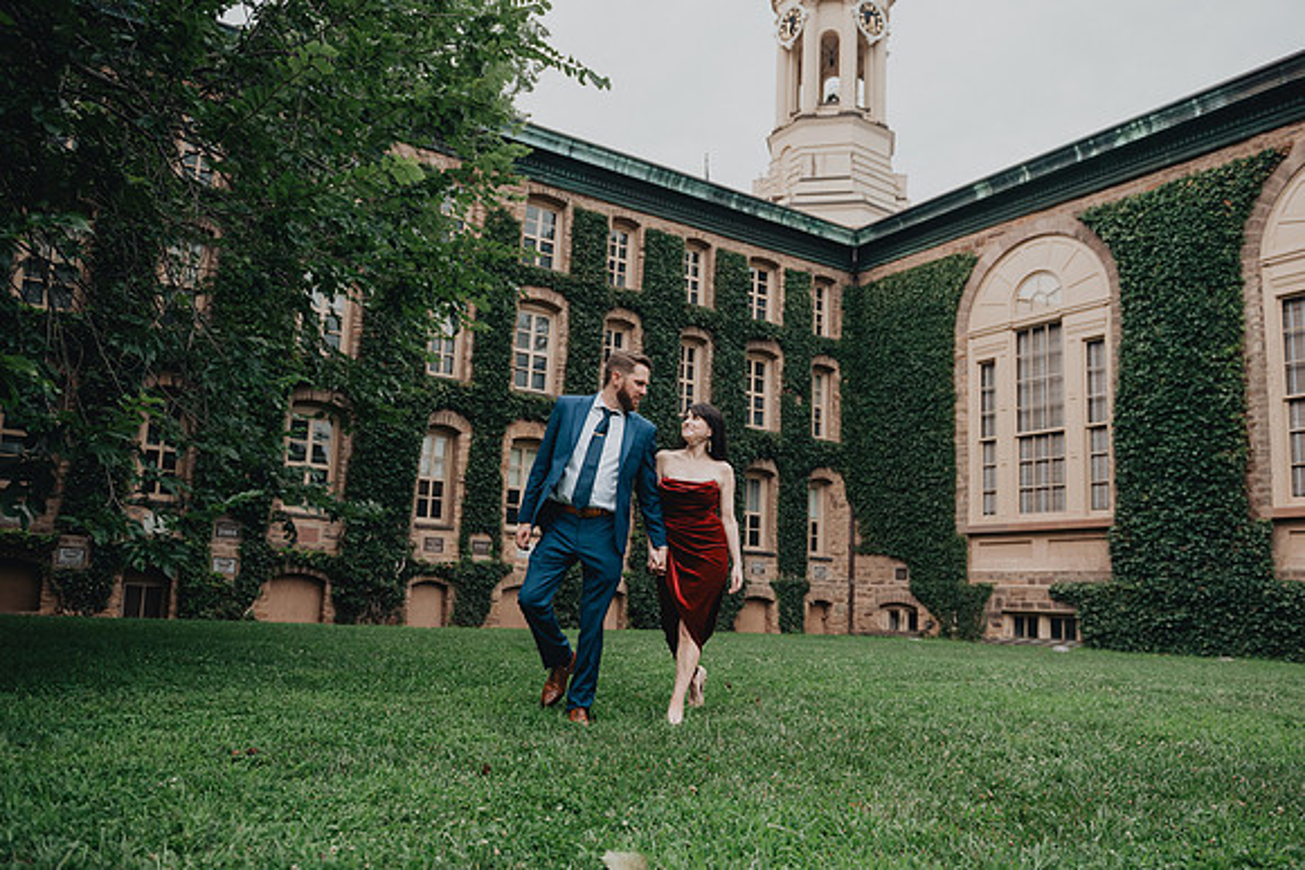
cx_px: 681
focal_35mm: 26
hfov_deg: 68.6
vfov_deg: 49.0
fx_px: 955
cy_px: 463
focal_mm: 24
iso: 400
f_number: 3.2
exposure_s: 1/1000
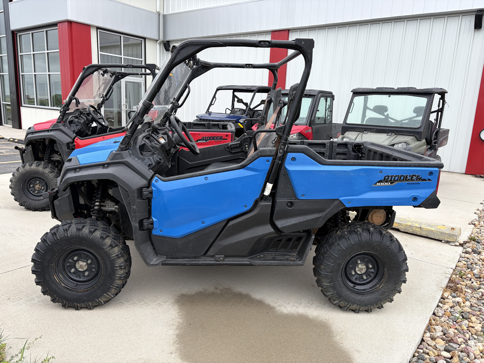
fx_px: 364
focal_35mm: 26
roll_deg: -2.3
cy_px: 182
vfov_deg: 53.1
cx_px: 242
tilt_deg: -12.4
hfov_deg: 67.3
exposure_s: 1/557
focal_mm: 5.96
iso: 50
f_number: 1.6
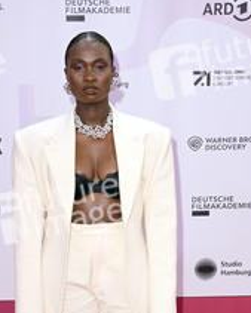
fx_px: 826
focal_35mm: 89
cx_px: 91
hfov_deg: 17.3
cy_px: 288
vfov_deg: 21.0
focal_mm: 50
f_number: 5.6
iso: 400
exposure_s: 1/250
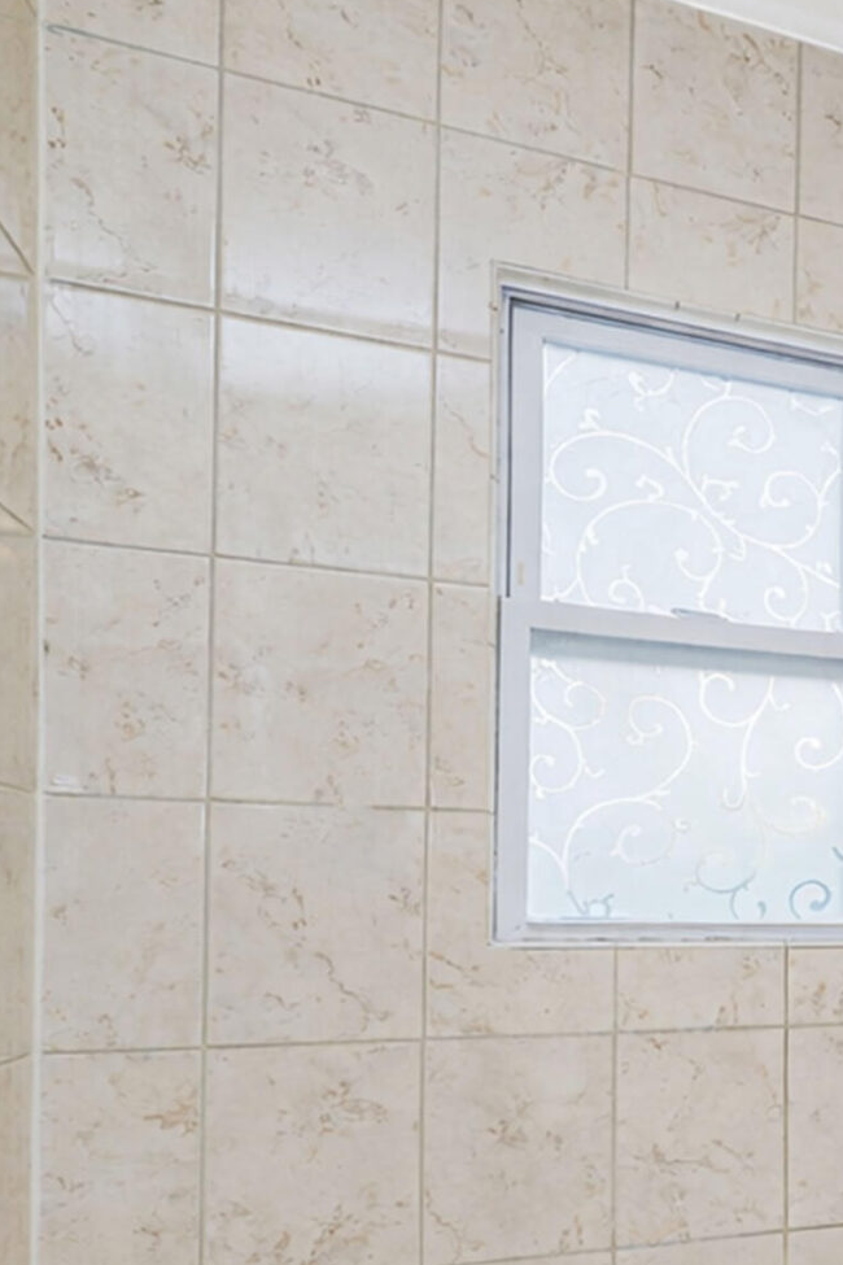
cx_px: 1376
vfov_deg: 45.4
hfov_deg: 23.1
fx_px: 1475
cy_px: 886
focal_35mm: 42
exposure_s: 1/50
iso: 64
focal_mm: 16
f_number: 5
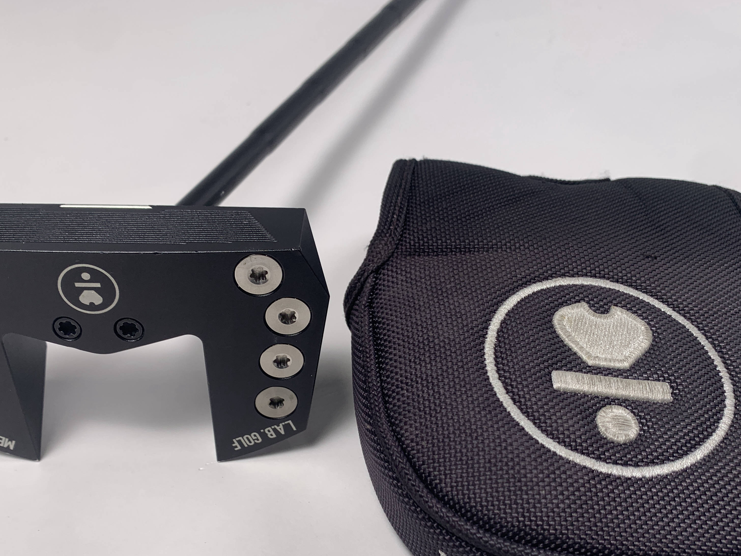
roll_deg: -1.1
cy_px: 363
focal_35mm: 36
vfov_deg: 39.3
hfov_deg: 51.3
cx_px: 358
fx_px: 771
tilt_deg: -43.6
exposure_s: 1/222
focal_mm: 4.25
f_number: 1.8
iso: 25
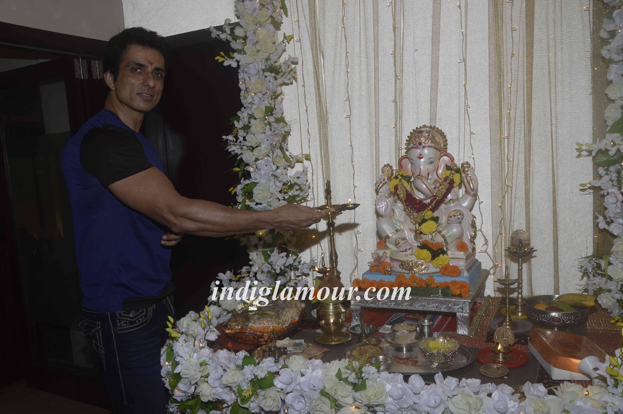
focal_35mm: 32
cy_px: 207
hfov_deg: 59.5
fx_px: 545
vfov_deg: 41.6
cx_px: 312
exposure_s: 1/160
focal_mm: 21
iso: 400
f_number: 10
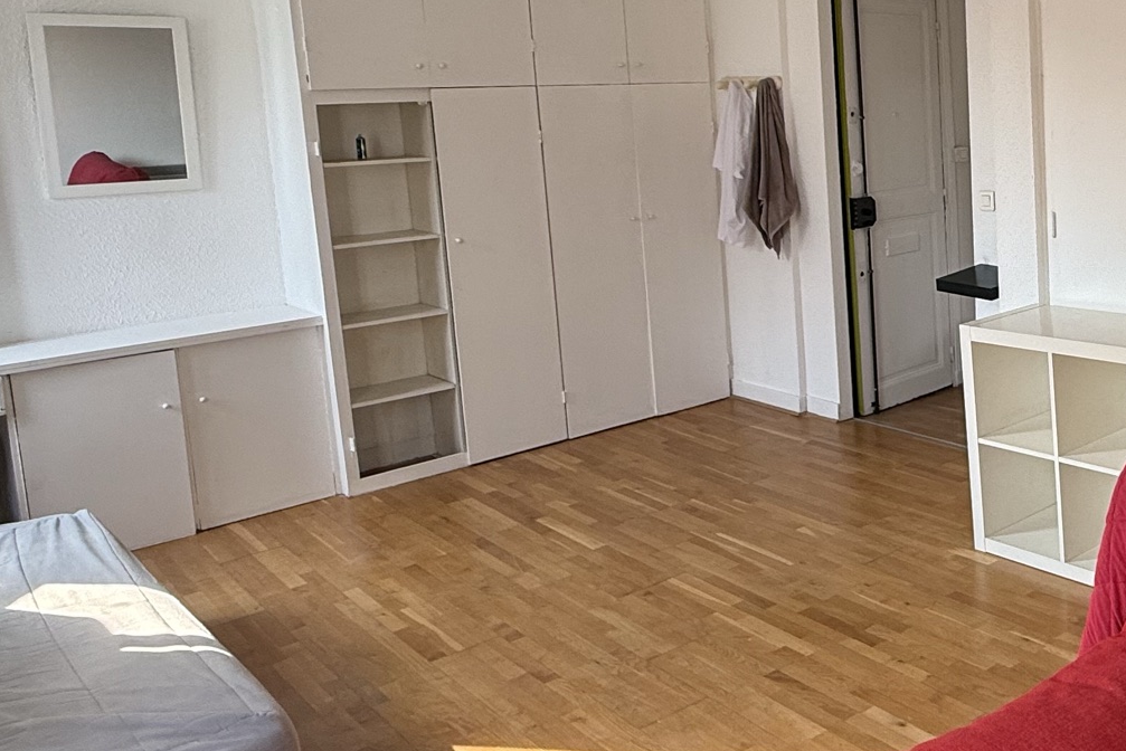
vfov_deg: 35.6
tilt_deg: -7.0
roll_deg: +1.7
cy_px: 240
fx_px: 1158
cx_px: 1018
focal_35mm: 37
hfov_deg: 46.7
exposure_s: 1/99
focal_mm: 2.22
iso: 64
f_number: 2.2
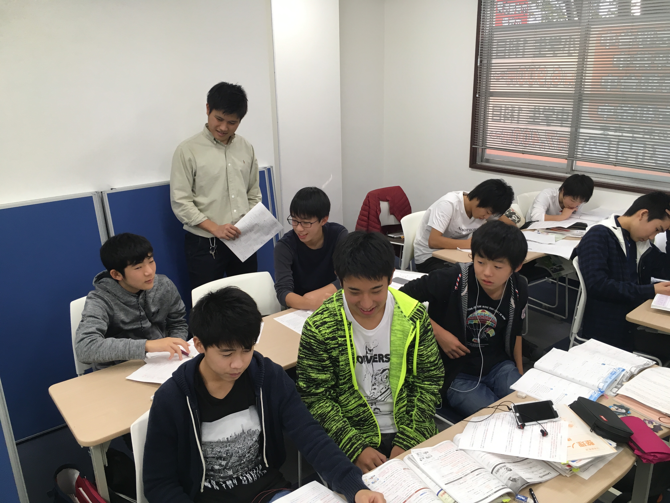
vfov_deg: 48.2
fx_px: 561
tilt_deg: -17.7
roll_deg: +1.0
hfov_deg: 61.7
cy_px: 252
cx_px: 335
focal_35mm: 29
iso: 32
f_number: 2.2
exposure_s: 1/33
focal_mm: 4.15
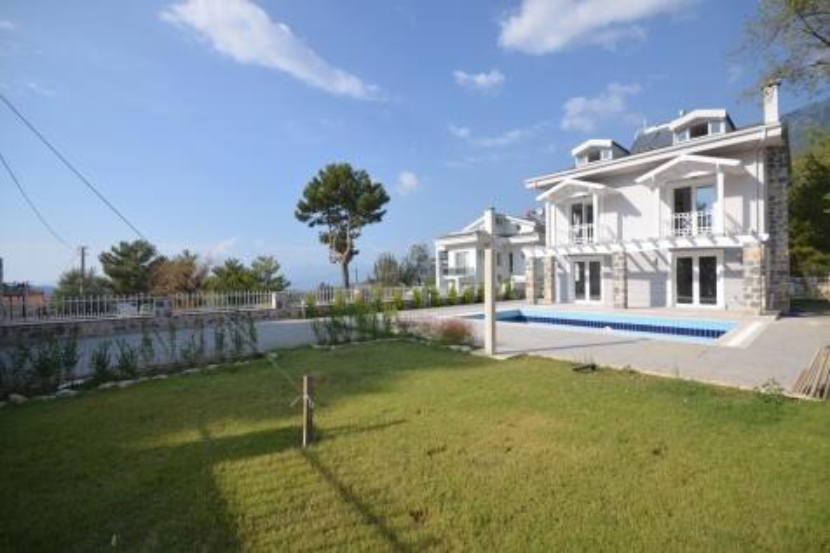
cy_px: 276
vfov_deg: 77.3
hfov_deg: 100.4
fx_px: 346
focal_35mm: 15
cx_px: 415
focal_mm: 10
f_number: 8
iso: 100
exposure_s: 1/250
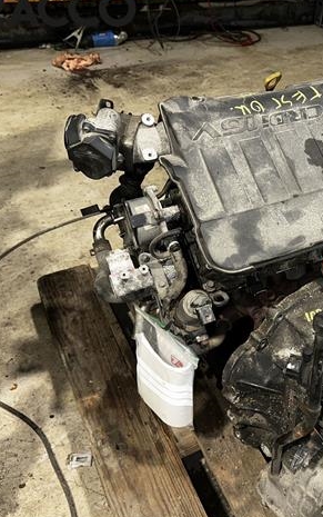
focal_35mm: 35
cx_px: 277
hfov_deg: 34.7
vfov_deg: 55.3
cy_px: 256
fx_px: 492
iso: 50
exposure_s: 1/33
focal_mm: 6.86
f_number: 1.78
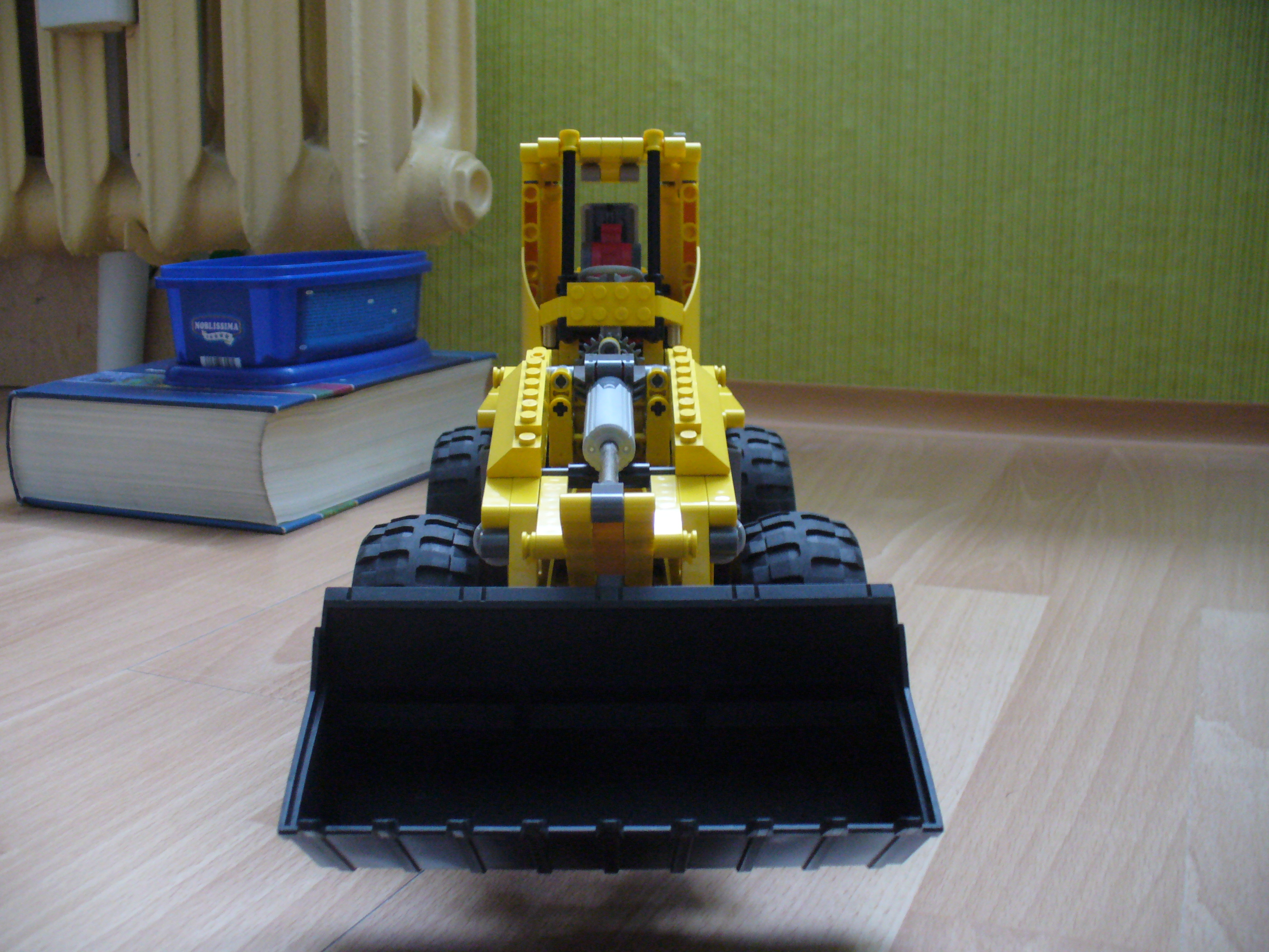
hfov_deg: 50.1
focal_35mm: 37
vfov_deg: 38.7
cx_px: 634
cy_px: 476
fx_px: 1356
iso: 200
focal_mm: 6.1
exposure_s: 1/8
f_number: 2.8
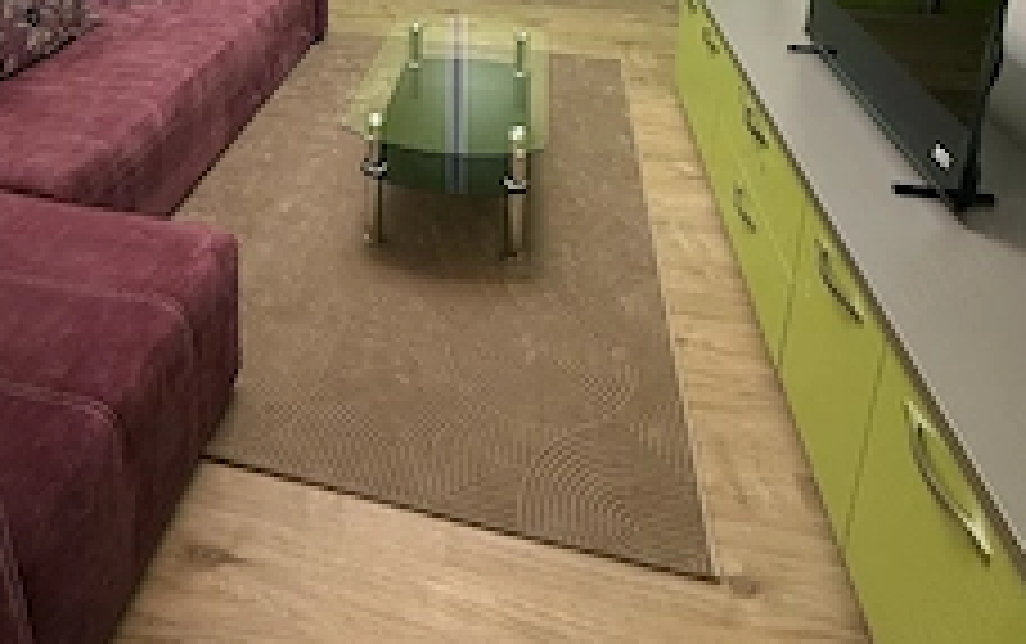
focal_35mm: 26
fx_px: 728
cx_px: 392
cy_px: -63
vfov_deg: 39.2
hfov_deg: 69.4
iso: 250
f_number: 2.2
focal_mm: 2.22
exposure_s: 1/100
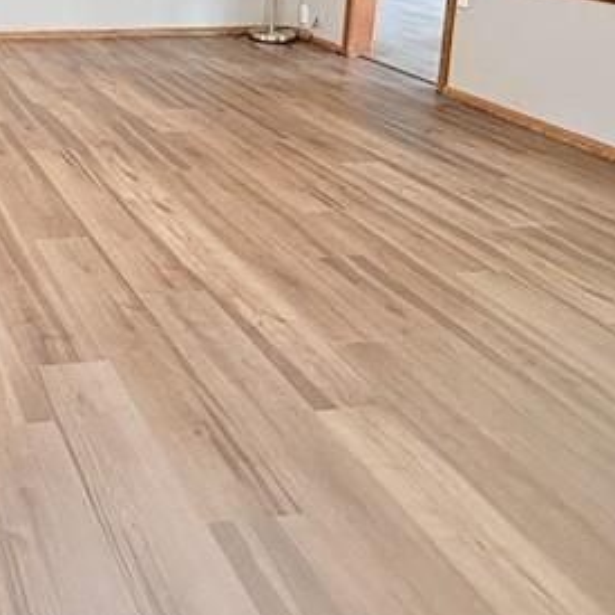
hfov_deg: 32.4
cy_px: 4
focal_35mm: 46
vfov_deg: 33.7
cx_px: -63
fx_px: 925
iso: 320
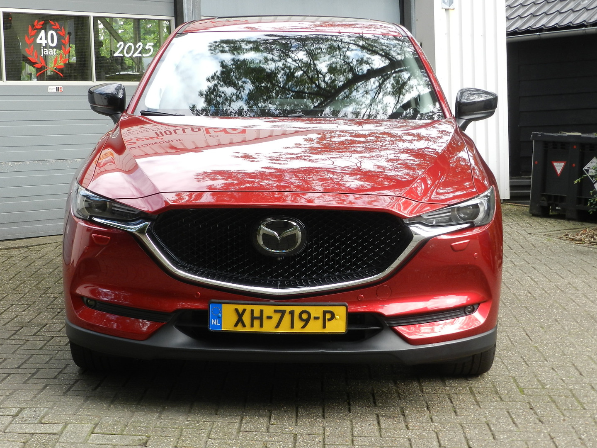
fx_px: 1173
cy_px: 224
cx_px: 298
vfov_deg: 21.6
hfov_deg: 28.6
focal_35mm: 68
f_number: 4.7
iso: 160
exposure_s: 1/125
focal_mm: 12.1
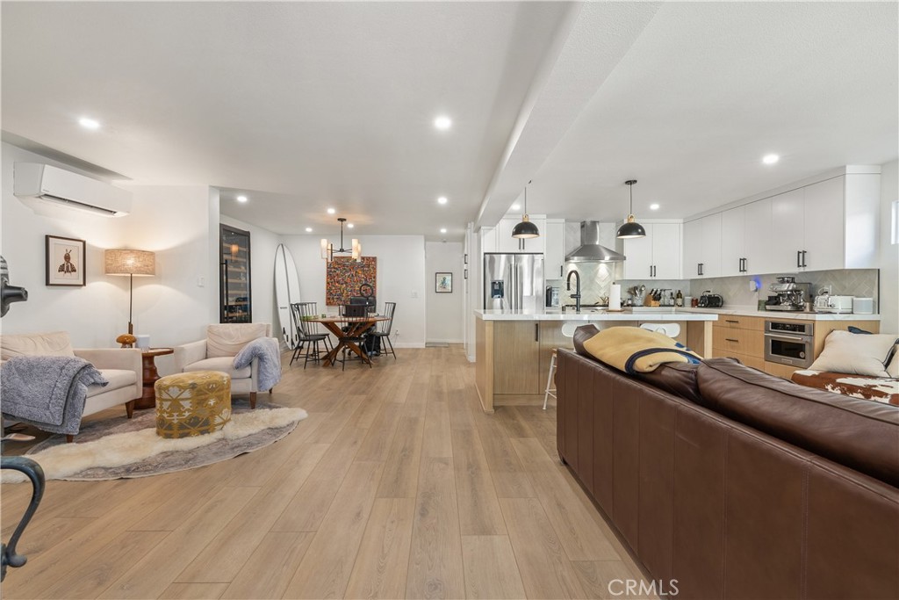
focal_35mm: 16
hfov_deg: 96.7
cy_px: 300
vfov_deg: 73.8
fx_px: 400
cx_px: 450
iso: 200
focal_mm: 16
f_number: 9
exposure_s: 1
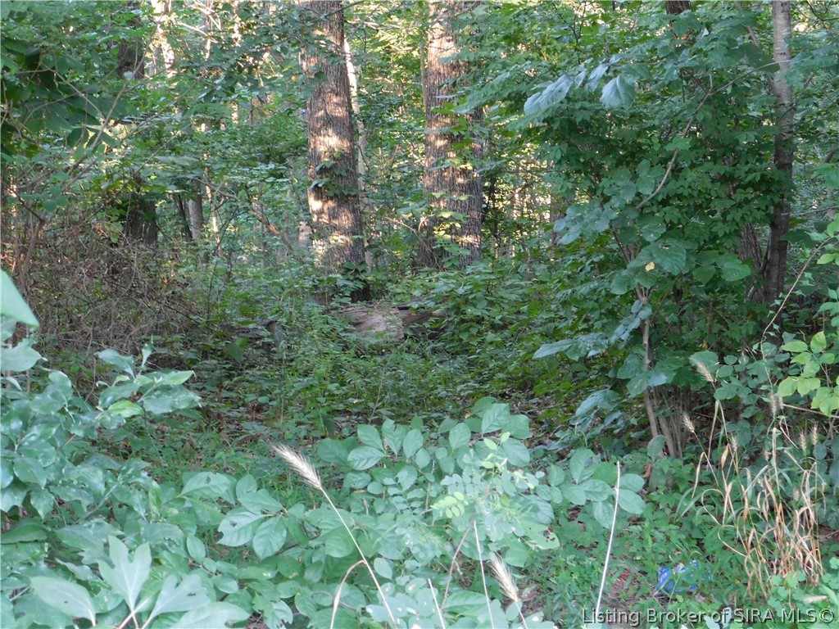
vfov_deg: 22.3
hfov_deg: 29.4
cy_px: 314
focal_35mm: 66
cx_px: 420
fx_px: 1600
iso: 400
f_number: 4.2
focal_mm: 11.7
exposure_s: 1/10
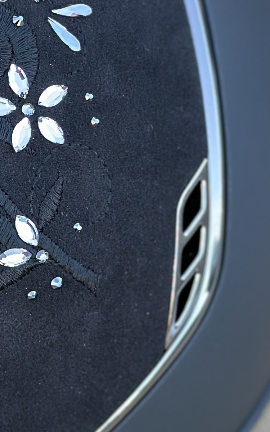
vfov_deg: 12.2
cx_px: -123
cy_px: 116
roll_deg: -1.8
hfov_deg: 7.5
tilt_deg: -38.5
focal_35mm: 171
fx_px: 2013
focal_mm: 6.86
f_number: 1.78
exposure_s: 1/121
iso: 80
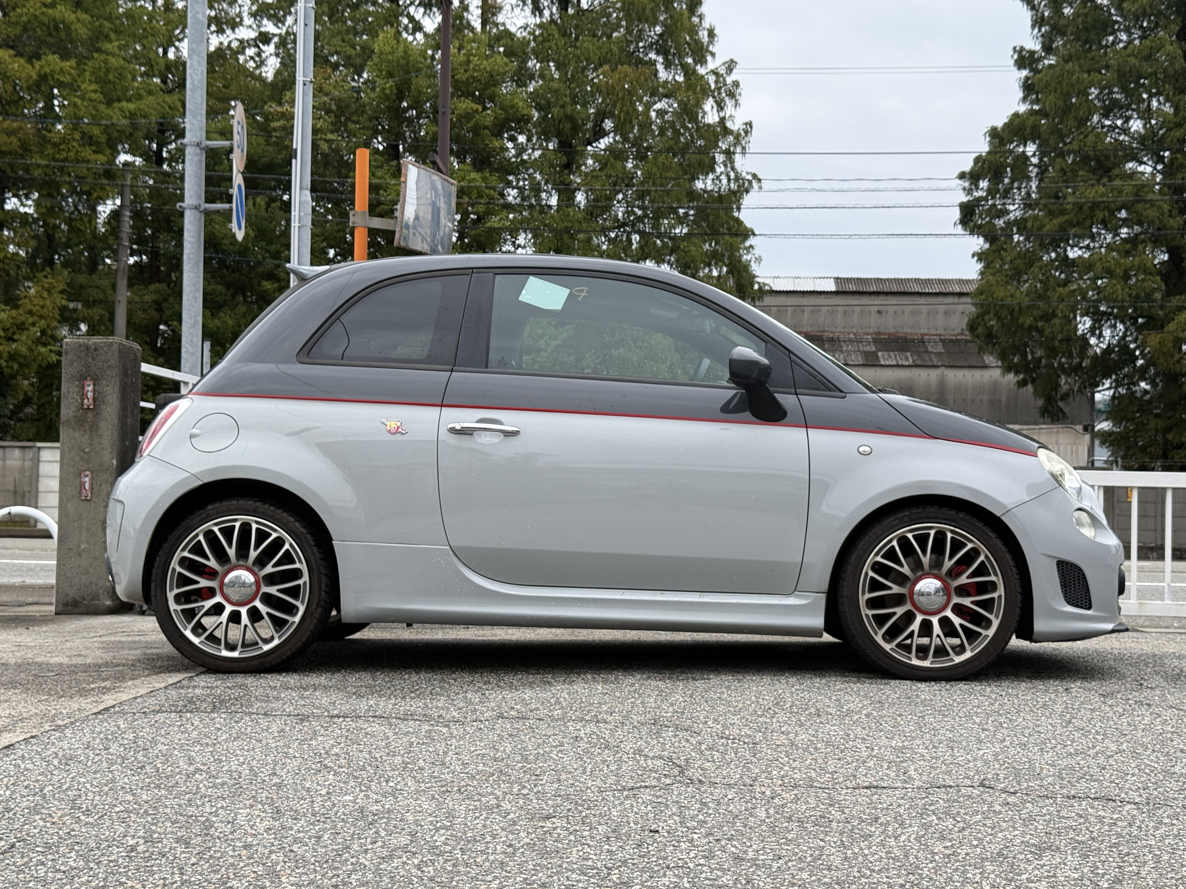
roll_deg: -1.2
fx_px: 1645
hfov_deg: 39.7
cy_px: 444
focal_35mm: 48
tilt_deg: +2.2
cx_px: 593
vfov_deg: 30.3
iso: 64
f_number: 1.78
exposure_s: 1/1795
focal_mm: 6.76
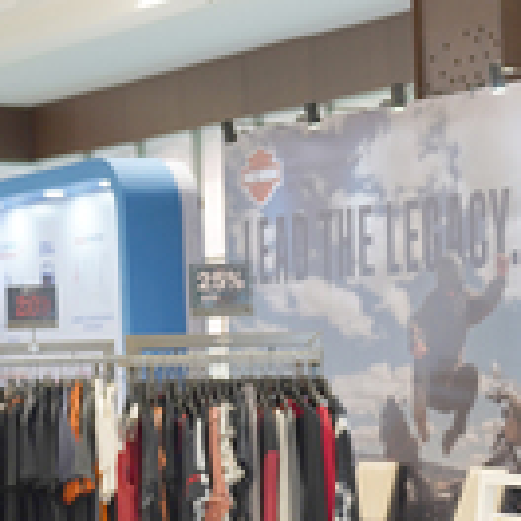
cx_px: 604
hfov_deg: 13.2
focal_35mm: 129
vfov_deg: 13.4
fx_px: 2197
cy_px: 456
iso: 400
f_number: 1.8
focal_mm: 50
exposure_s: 1/160
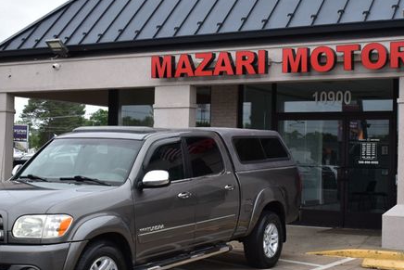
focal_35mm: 66
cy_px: 159
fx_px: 741
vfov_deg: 20.6
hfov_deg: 30.5
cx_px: 234
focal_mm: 30
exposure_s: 1/250
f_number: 10
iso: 400
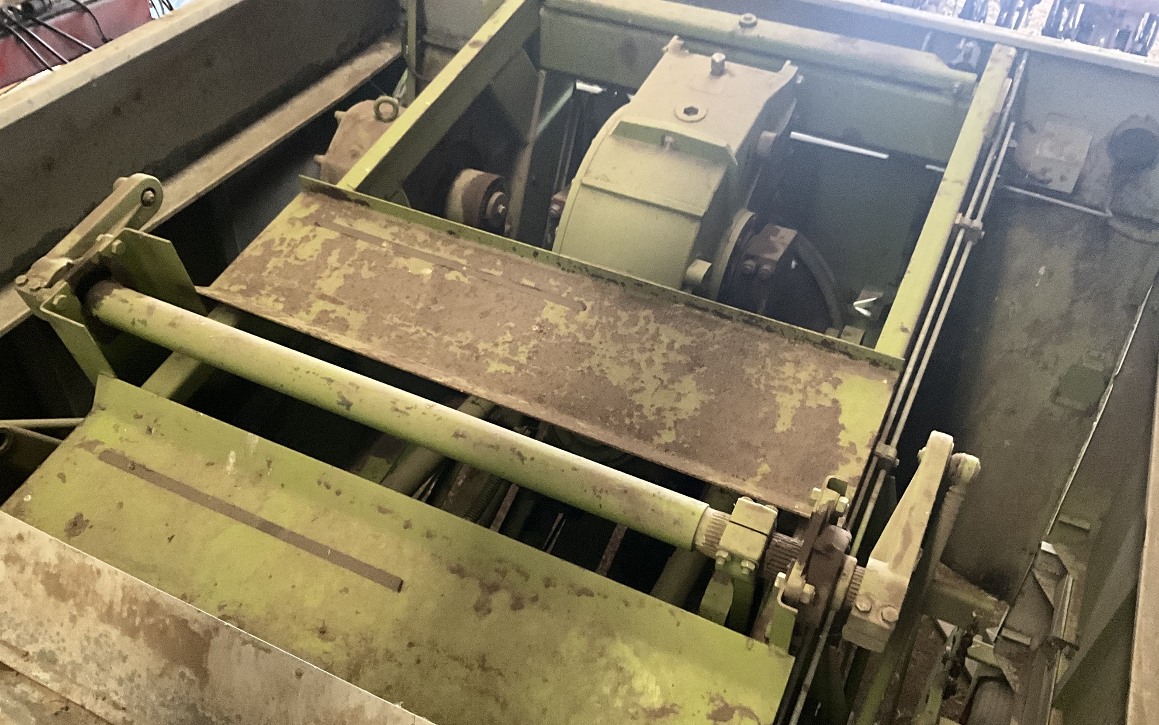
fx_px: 979
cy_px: 405
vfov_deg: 40.5
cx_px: 582
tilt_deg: -46.5
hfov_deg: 61.2
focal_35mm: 31
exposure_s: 1/30
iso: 400
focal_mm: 3
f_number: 1.8
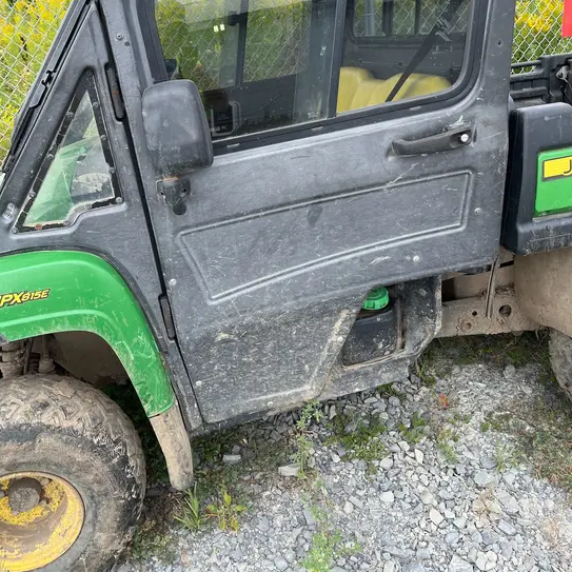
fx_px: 580
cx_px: 283
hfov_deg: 52.5
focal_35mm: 31
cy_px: 203
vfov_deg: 51.8
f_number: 1.6
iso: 50
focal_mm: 5.1
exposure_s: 1/891
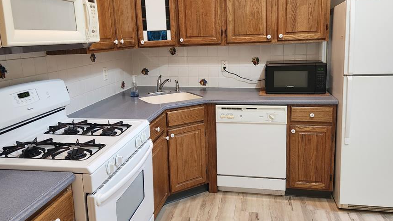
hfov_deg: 64.3
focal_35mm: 30
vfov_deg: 38.9
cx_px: 204
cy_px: 100
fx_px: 313
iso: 320
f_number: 1.8
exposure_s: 1/120
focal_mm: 5.4
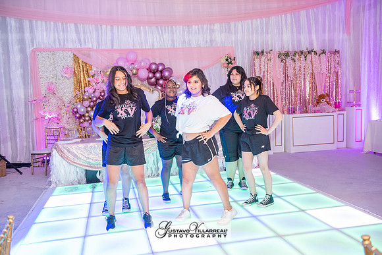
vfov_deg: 38.9
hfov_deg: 55.8
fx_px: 361
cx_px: 191
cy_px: 128
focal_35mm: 34
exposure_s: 1/60
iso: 1250
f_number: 4
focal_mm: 34
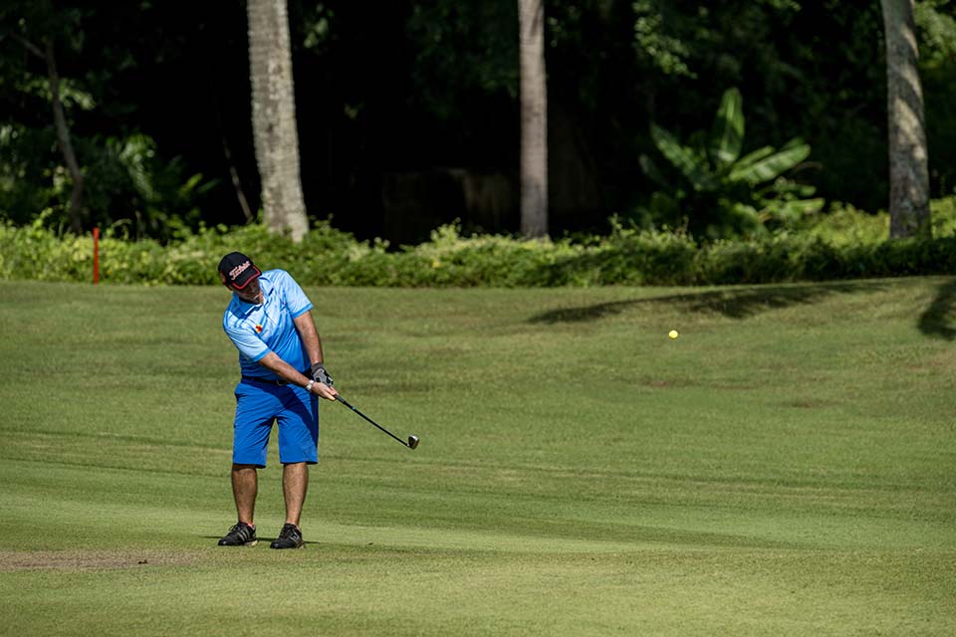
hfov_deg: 5.2
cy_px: 318
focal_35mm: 400
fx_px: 10621
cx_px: 478
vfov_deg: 3.4
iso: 110
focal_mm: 400
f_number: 5.6
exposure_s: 1/1000
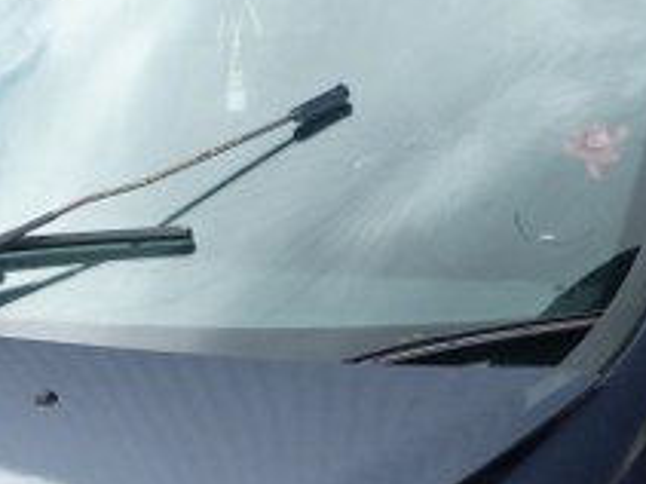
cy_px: 723
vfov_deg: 14.5
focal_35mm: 95
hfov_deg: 20.3
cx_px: 95
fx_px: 1772
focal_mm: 4.5
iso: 80
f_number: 4
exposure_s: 1/160
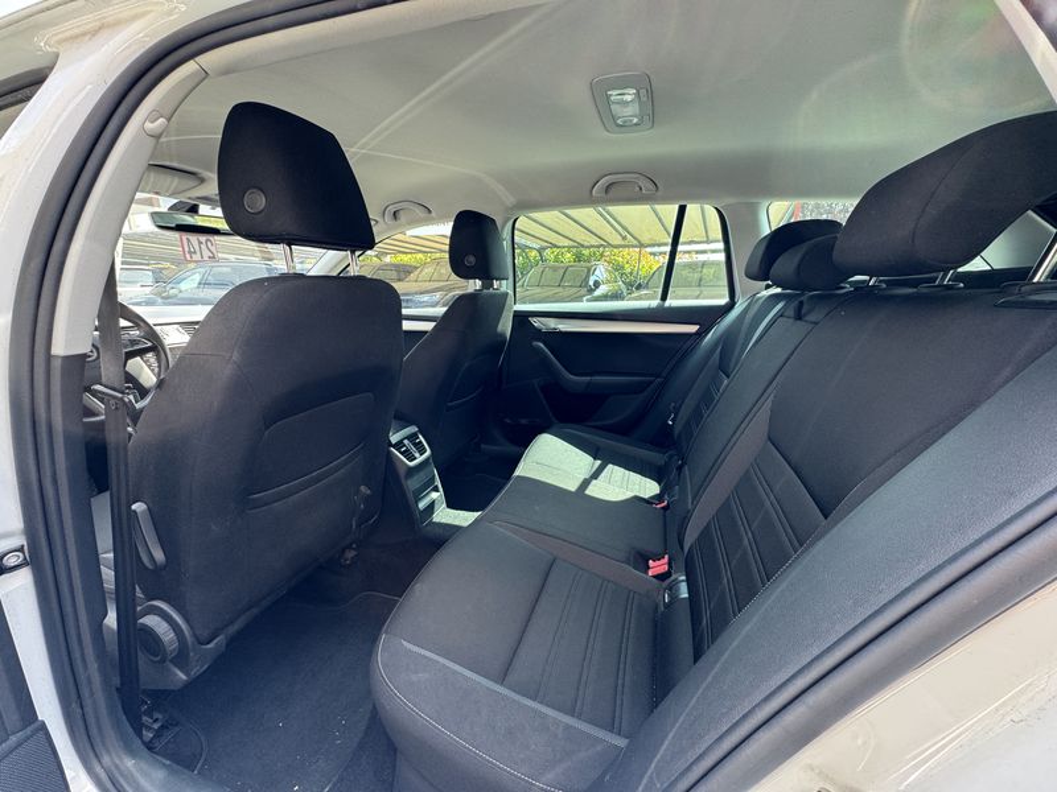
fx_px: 427
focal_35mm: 14
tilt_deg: -13.8
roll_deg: -0.5
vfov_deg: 85.7
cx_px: 528
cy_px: 396
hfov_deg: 102.1
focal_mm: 2.22
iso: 100
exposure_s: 1/99
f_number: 2.2
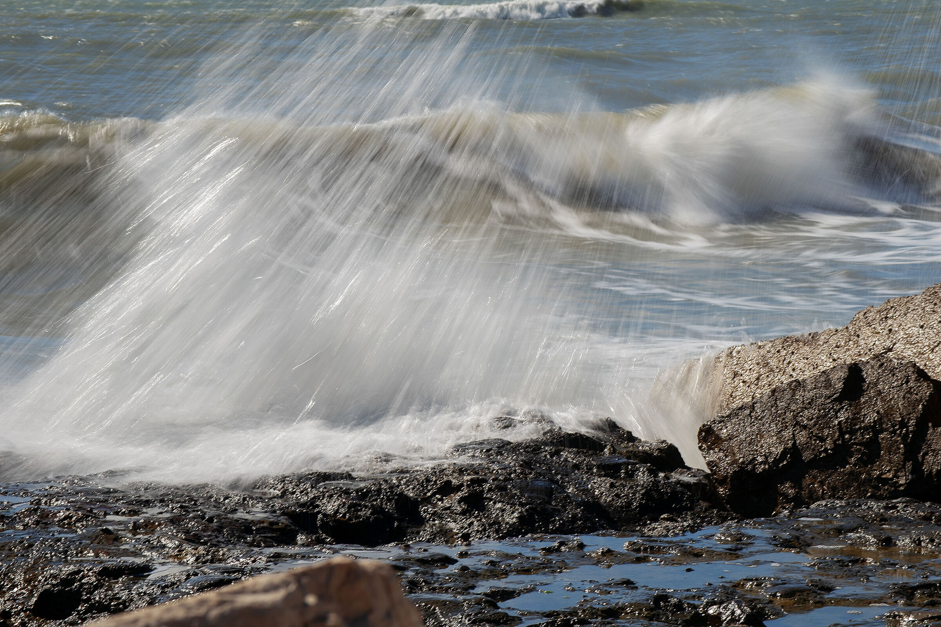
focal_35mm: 138
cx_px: 470
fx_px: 3607
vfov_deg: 9.9
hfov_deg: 14.9
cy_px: 314
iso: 100
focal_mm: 92
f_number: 14
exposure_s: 1/8
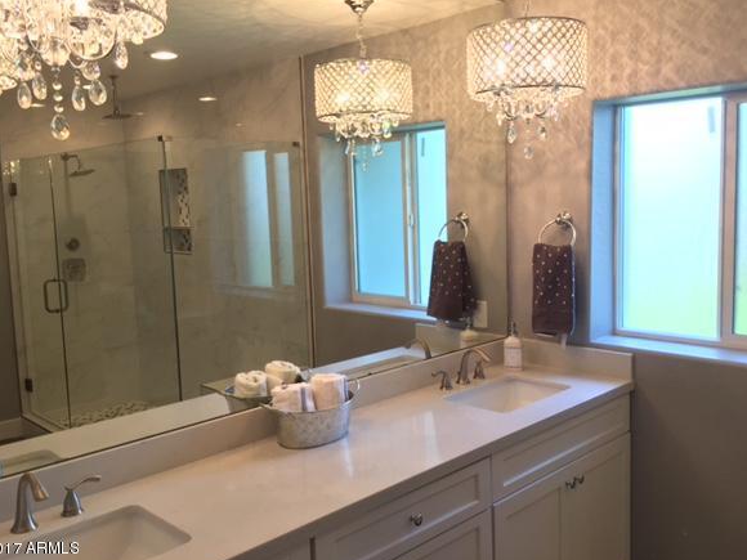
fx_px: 691
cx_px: 390
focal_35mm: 32
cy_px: 265
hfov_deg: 56.8
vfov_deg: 44.1
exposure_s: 1/30
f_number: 2.2
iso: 50
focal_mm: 4.15
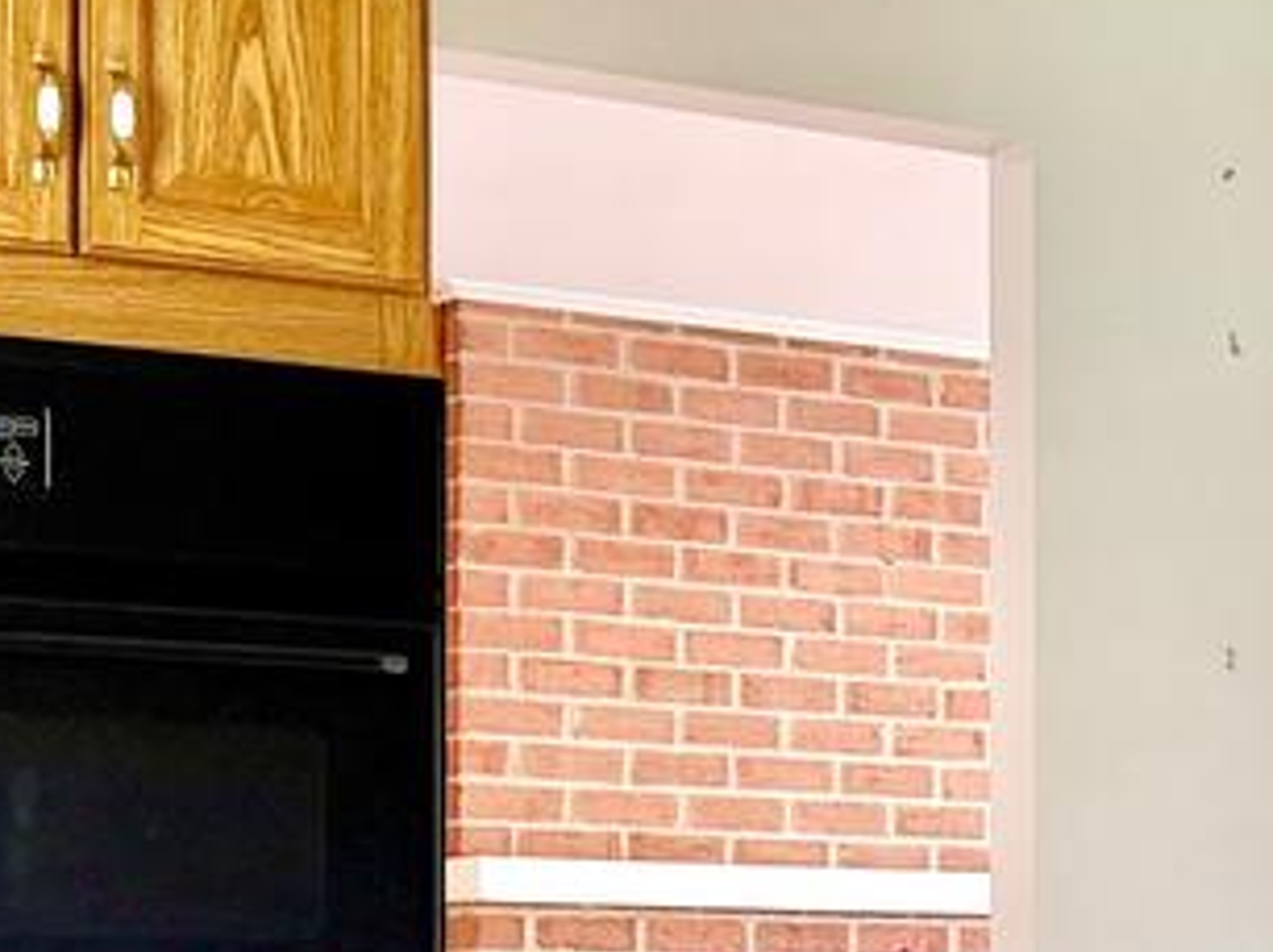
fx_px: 4152
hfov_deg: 16.1
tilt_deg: -1.1
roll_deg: -0.3
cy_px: 1056
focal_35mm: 113
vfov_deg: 12.8
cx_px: 1872
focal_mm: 6.76
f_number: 1.78
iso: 400
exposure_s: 1/60
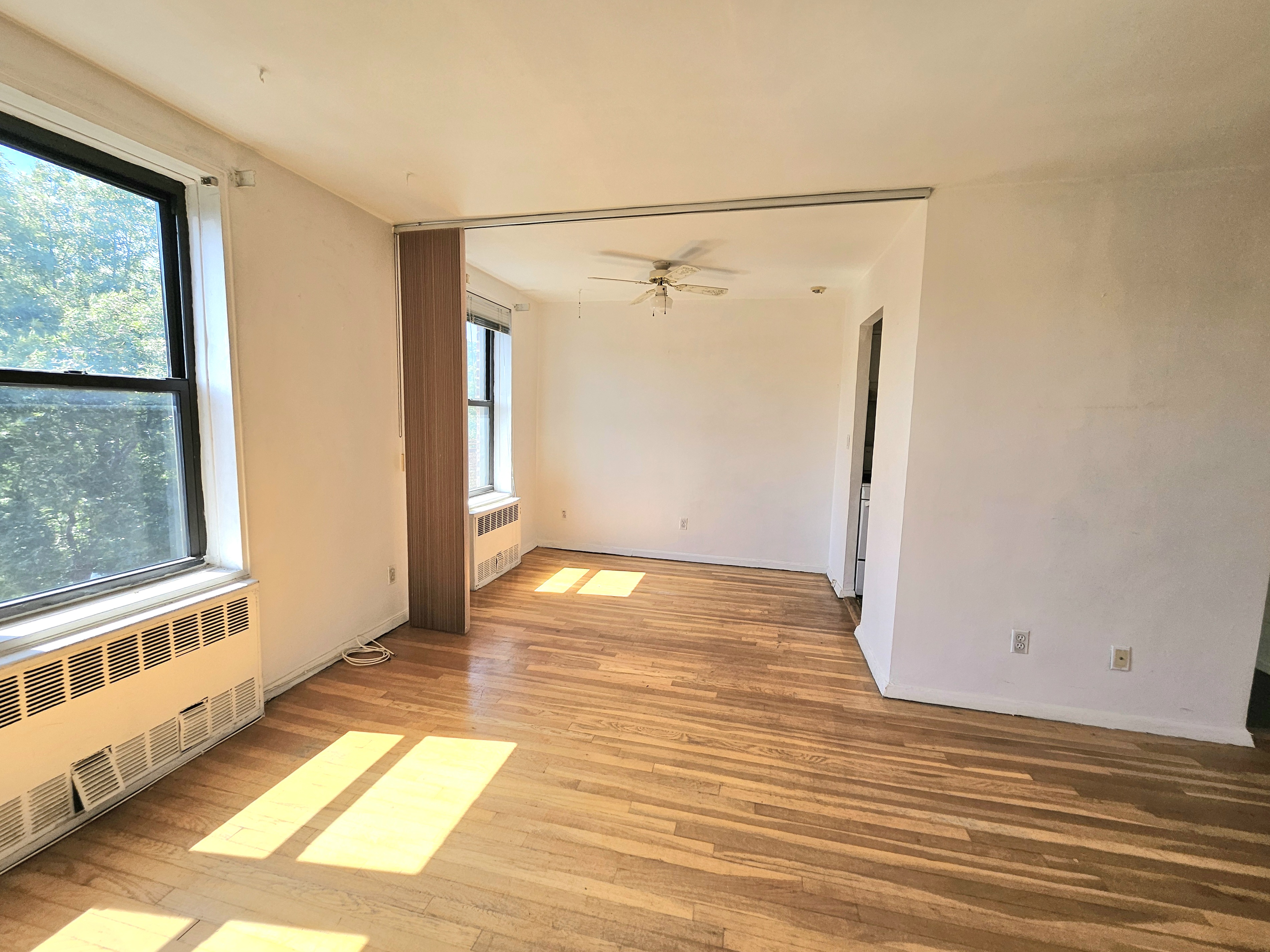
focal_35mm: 13
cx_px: 635
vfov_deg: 89.9
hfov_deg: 106.2
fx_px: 477
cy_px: 476
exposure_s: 1/189
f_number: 2.2
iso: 32
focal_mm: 1.7
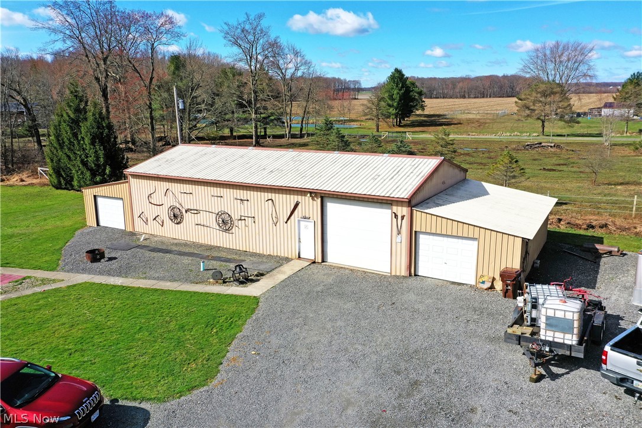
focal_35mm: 28
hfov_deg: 65.5
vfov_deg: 46.4
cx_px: 321
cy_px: 214
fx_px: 499
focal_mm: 10.26
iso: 100
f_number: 6.3
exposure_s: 1/500
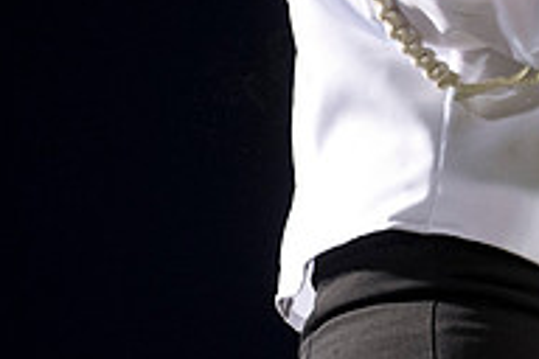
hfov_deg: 5.4
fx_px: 5644
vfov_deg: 3.6
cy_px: -81
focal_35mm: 377
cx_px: 671
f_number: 3.2
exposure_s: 1/125
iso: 3200
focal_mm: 125
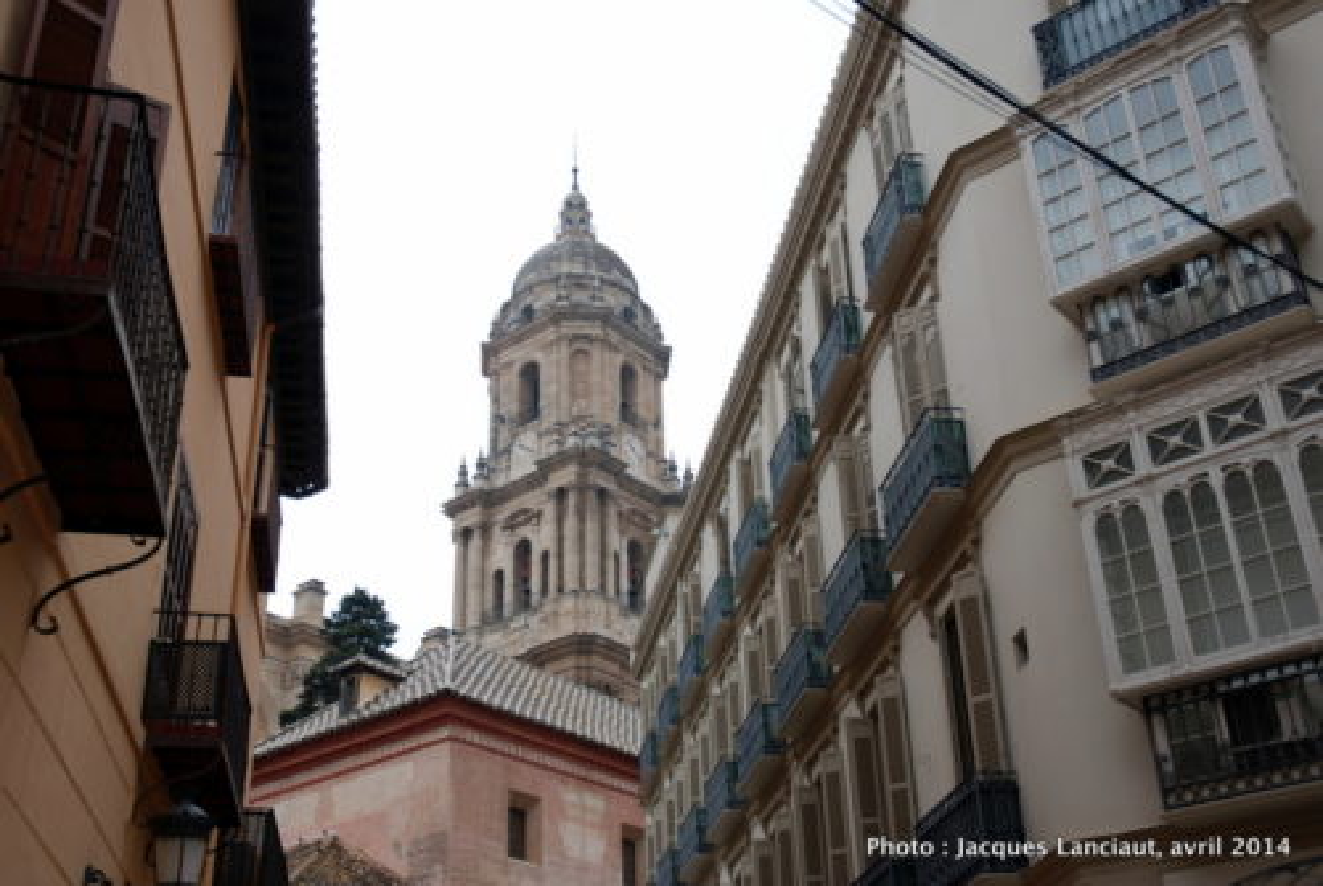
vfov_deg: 35.6
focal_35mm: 38
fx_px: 1380
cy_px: 443
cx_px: 662
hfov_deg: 51.2
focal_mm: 25
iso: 100
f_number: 5.6
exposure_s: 1/200
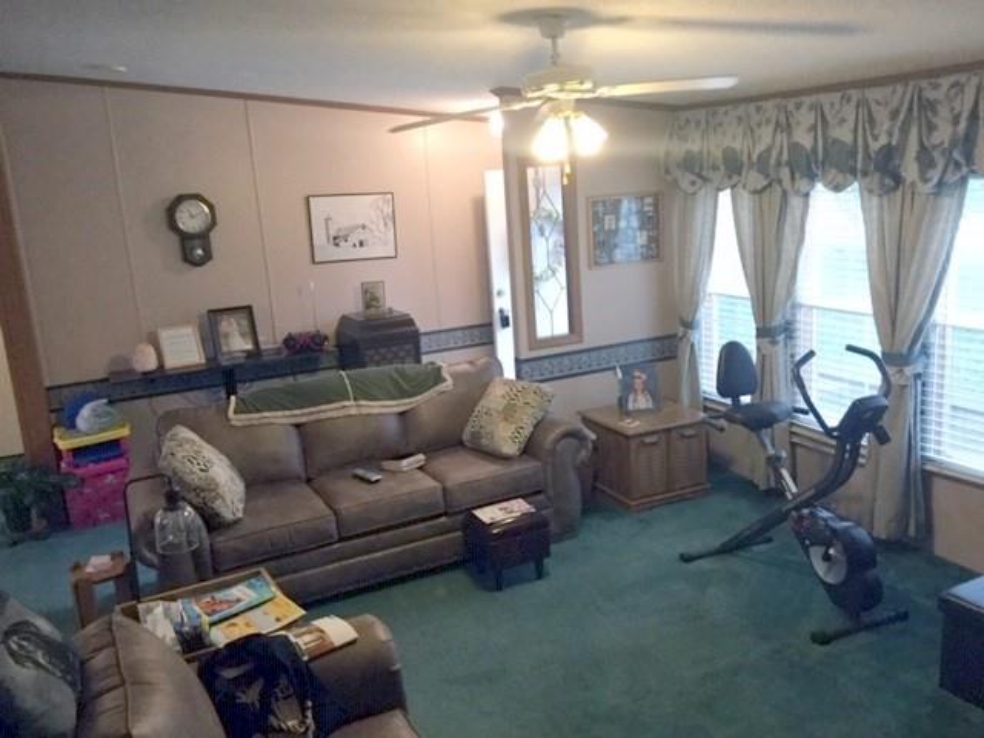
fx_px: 881
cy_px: 369
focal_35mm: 31
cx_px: 492
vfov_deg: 45.4
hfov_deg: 58.4
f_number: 2.4
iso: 200
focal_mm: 3.3
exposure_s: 1/30
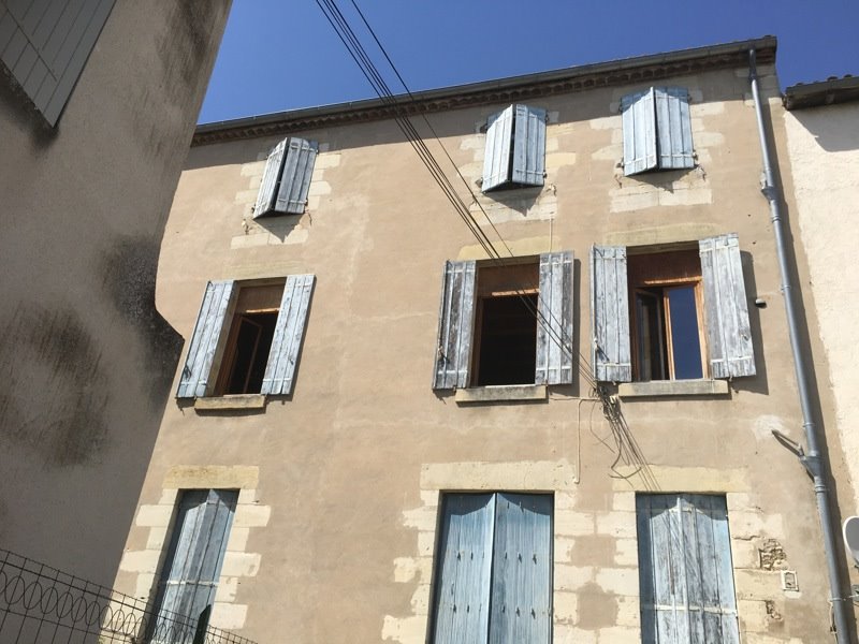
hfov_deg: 61.7
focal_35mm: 29
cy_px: 322
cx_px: 430
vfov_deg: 48.2
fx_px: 720
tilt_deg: +30.0
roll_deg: -6.8
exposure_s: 1/1832
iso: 25
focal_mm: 4.15
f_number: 2.2
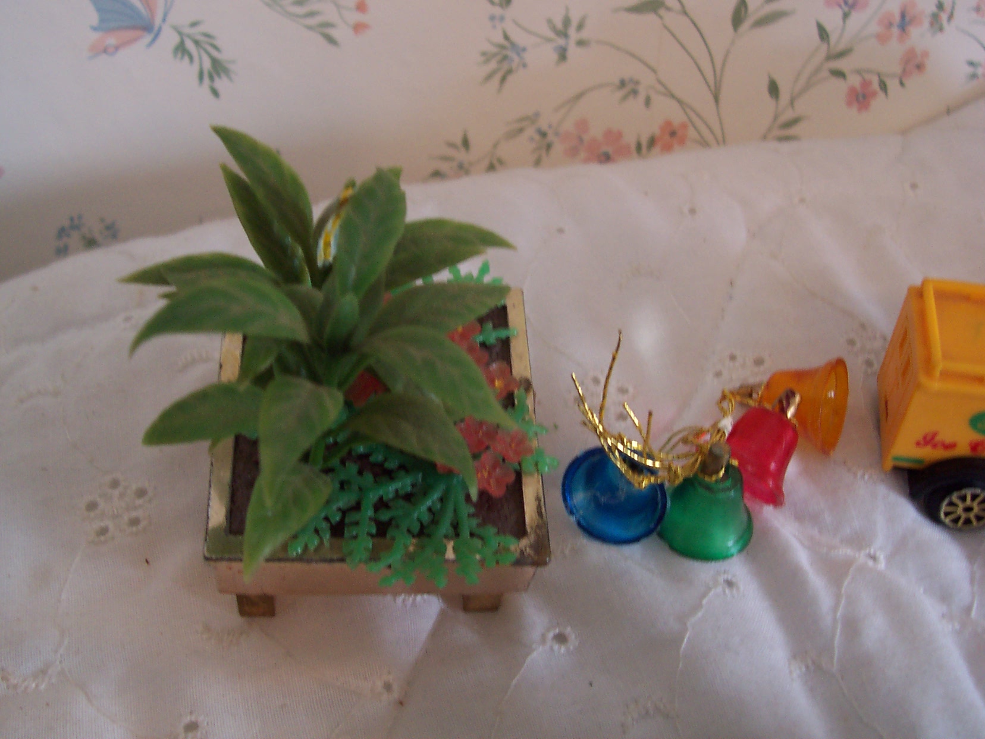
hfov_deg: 50.1
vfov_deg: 38.7
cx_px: 492
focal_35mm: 37
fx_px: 1053
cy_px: 370
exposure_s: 1/30
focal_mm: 5.6
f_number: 2.8
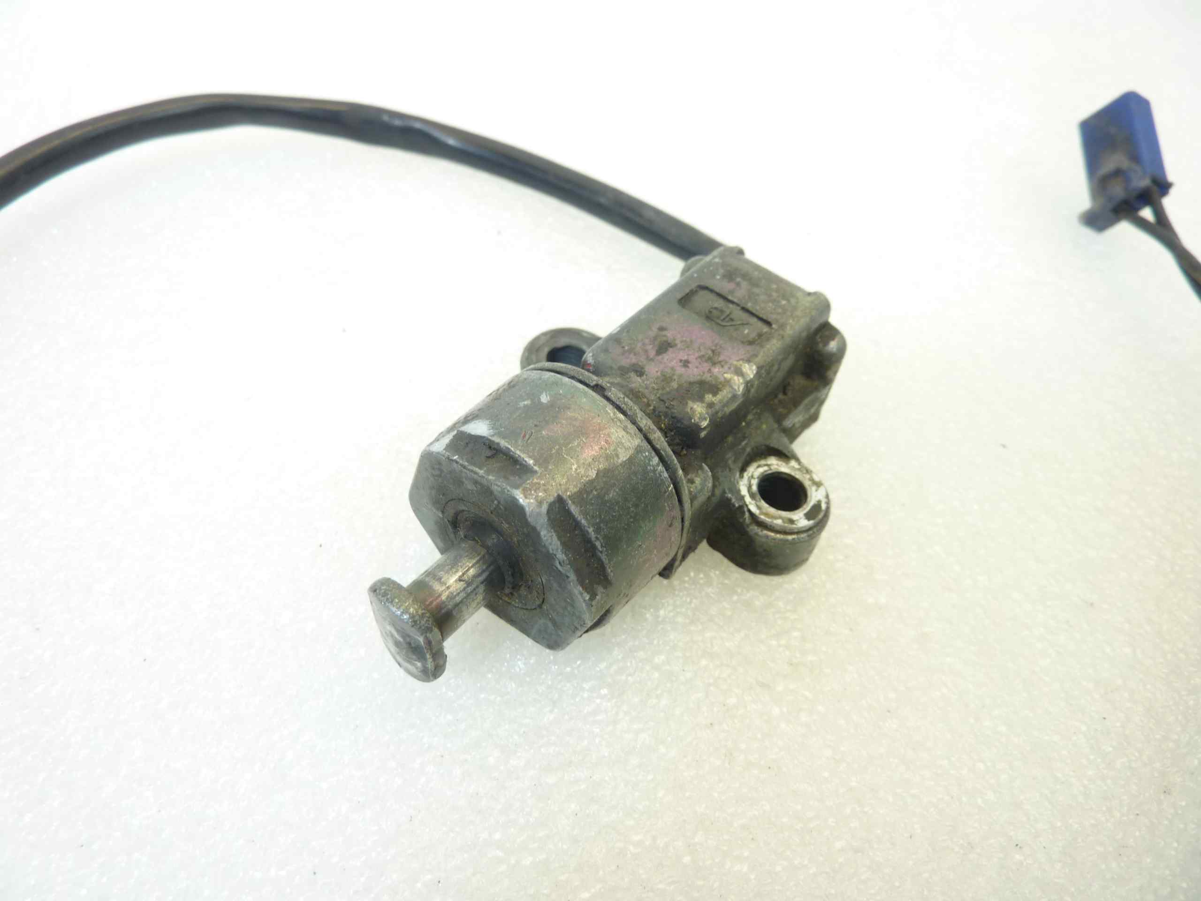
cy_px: 450
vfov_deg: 54.9
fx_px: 867
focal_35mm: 25
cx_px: 600
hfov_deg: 69.4
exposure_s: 1/15
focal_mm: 4.1
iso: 80
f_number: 3.3
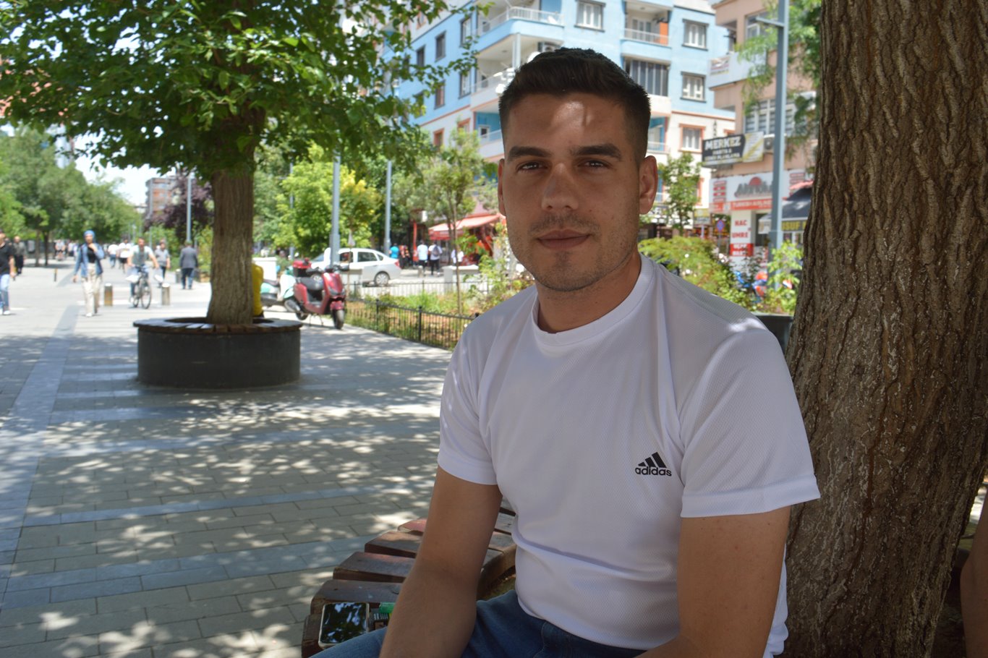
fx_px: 823
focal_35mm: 30
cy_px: 329
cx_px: 494
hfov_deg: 61.9
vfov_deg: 43.6
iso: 100
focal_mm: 20
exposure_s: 1/160
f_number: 6.3
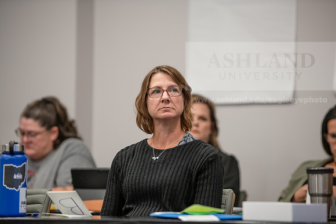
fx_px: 1634
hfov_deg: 11.7
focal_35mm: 175
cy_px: 112
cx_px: 168
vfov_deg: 7.9
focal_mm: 175
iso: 1250
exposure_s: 1/200
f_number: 2.8
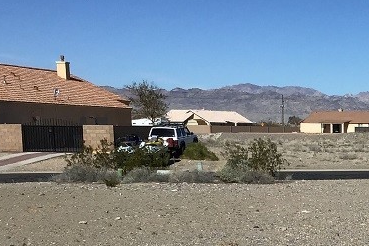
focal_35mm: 89
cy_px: 298
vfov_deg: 14.8
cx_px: 449
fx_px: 912
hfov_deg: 21.2
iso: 25
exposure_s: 1/3135
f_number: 2.4
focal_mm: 3.3
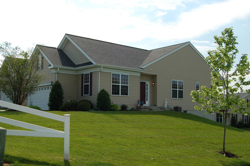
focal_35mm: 40
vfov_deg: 33.7
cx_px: 129
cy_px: 87
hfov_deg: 48.9
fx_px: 275
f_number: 9
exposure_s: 1/320
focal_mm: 23
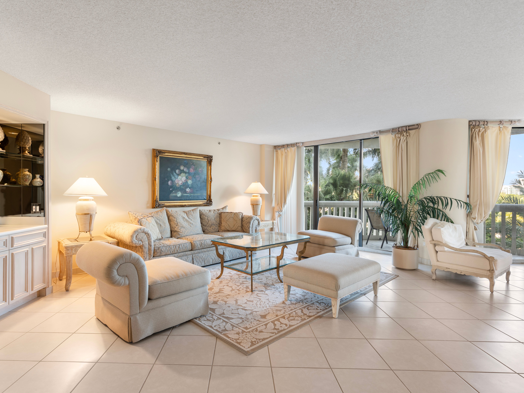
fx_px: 288
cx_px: 233
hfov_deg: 84.3
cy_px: 197
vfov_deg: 68.7
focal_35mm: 19
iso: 200
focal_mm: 17
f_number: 8
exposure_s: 1/2
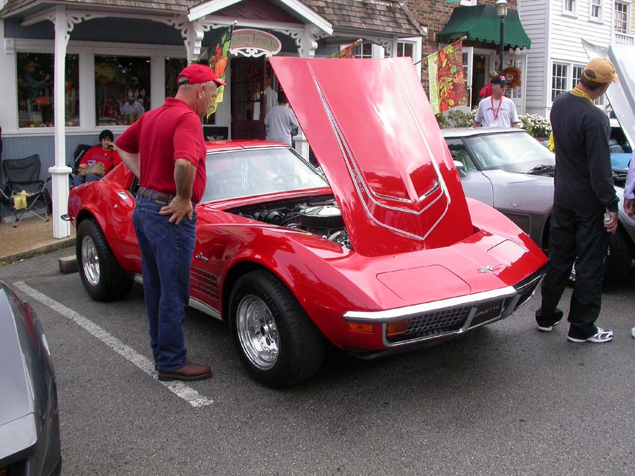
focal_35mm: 38
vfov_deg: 37.7
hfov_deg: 49.0
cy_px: 238
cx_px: 318
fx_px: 697
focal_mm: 7.85
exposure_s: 1/150
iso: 100
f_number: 5.3
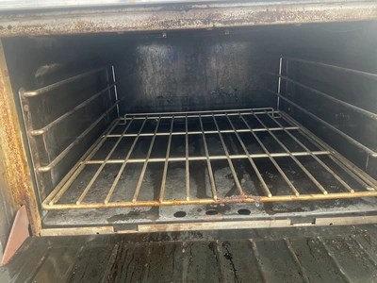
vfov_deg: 48.2
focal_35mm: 29
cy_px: 142
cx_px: 188
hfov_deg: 61.7
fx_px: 316
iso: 50
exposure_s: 1/122
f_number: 1.8
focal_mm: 3
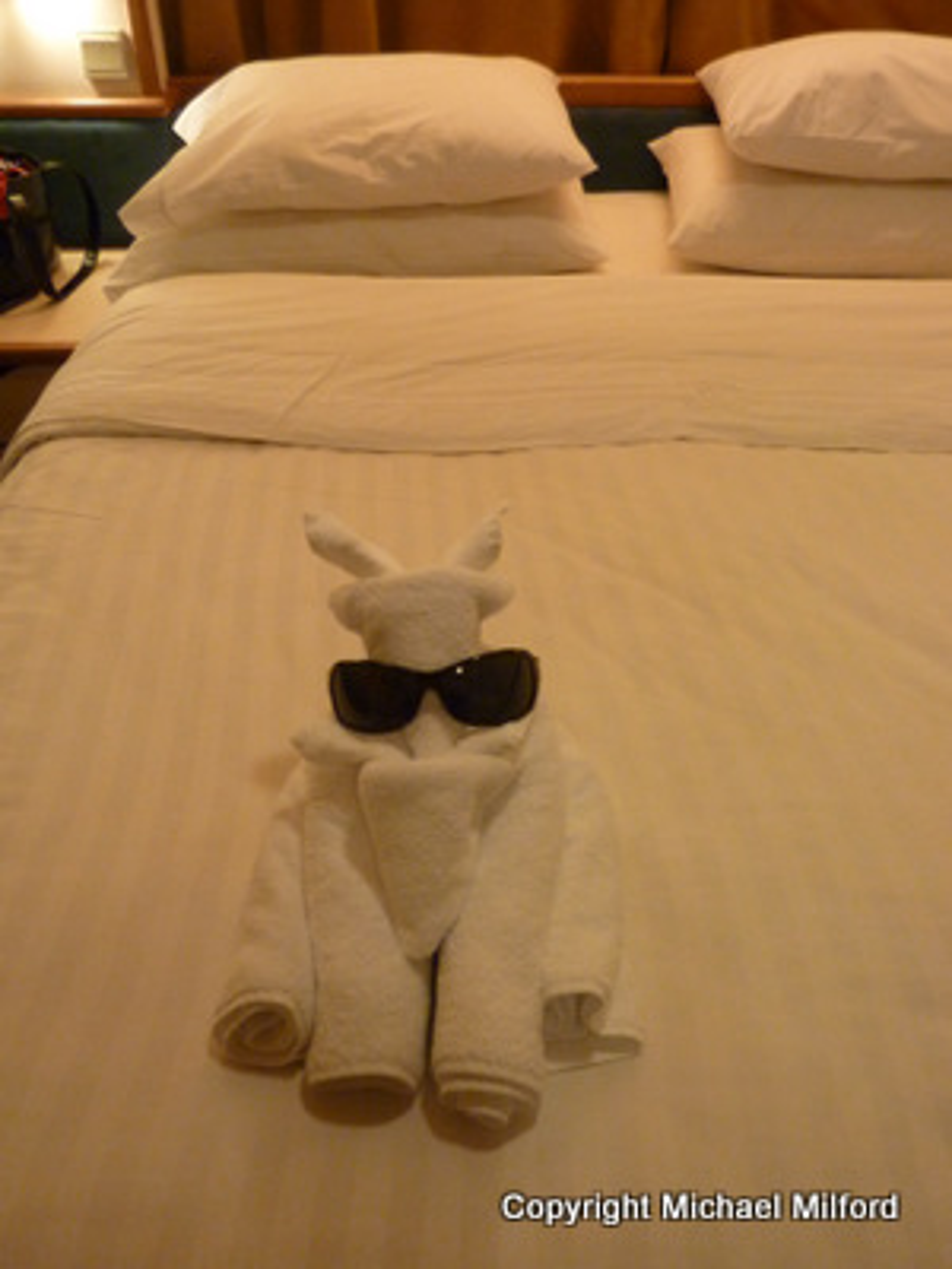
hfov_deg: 48.2
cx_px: 476
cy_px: 634
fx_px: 1063
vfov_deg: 61.7
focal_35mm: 29
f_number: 3.4
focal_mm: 4.7
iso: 400
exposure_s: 1/13
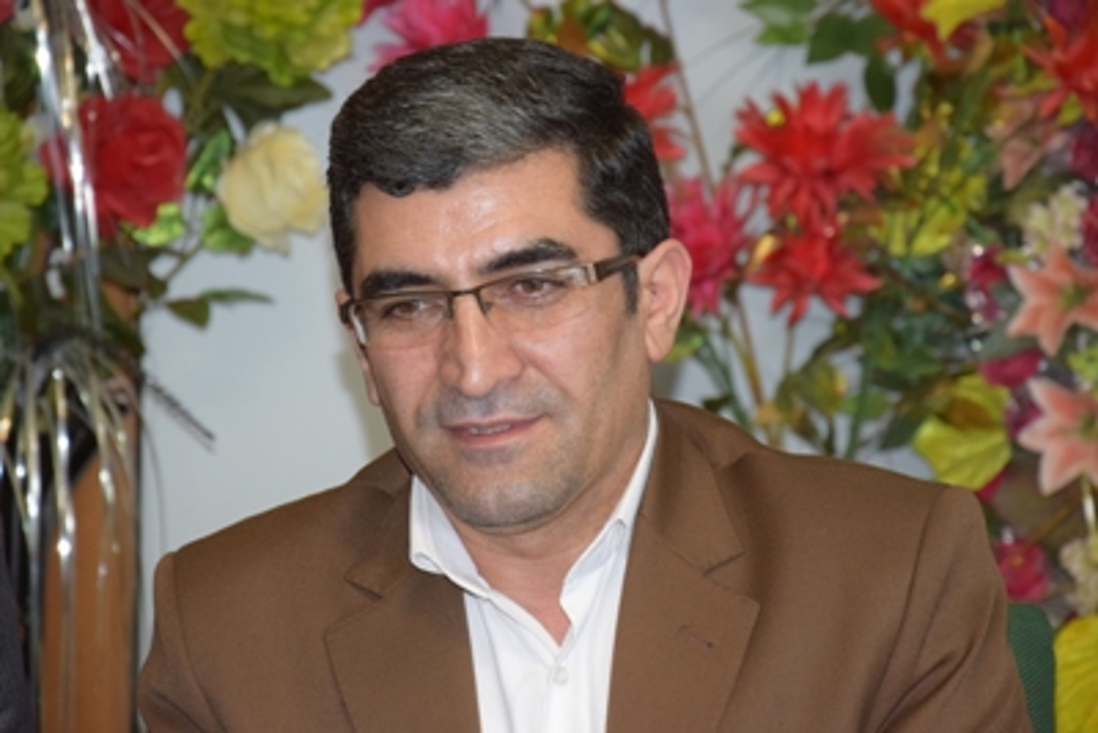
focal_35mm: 158
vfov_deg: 8.7
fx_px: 4805
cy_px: 366
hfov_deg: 13.0
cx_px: 549
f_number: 5.6
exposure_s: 1/60
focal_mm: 105
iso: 1100
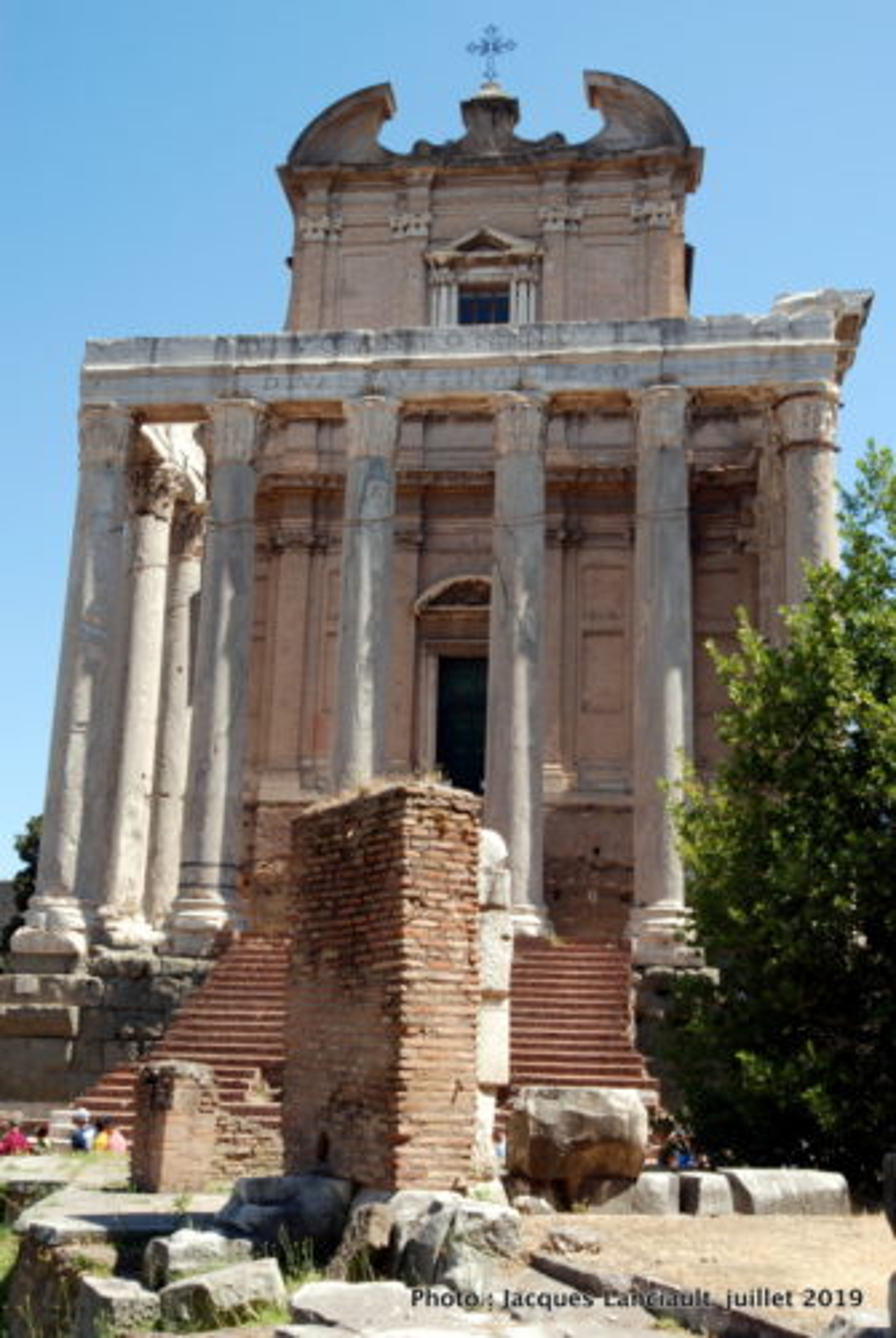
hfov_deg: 37.0
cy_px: 669
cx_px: 448
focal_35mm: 36
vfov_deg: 53.1
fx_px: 1339
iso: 100
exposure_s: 1/25
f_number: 16
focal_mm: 24
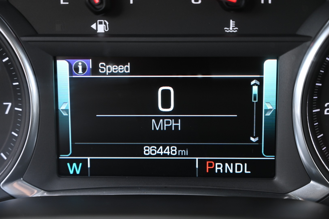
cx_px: 164
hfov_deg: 28.9
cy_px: 110
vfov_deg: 19.4
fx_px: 639
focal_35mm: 70
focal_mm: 70
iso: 800
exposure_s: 1/125
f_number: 4
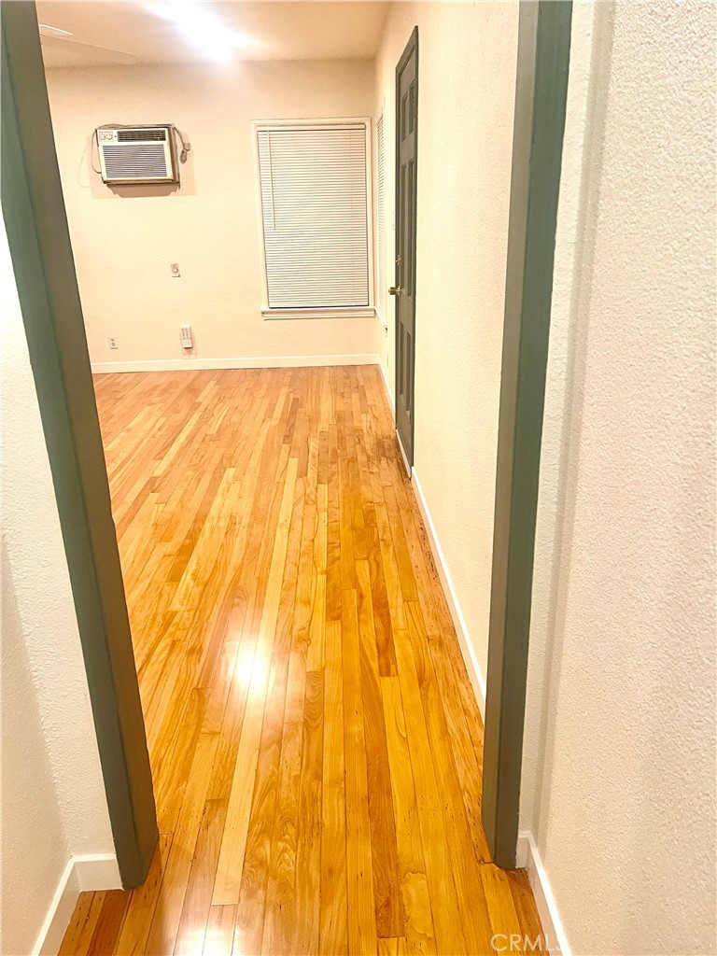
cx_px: 358
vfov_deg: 67.3
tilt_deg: -18.9
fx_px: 718
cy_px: 478
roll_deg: +2.0
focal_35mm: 26
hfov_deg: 53.1
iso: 160
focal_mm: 5.1
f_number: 1.6
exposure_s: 1/60
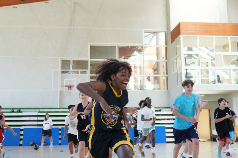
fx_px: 278
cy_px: 79
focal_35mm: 42
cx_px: 119
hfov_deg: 46.4
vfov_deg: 31.9
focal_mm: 28
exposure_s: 1/400
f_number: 2.8
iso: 2000
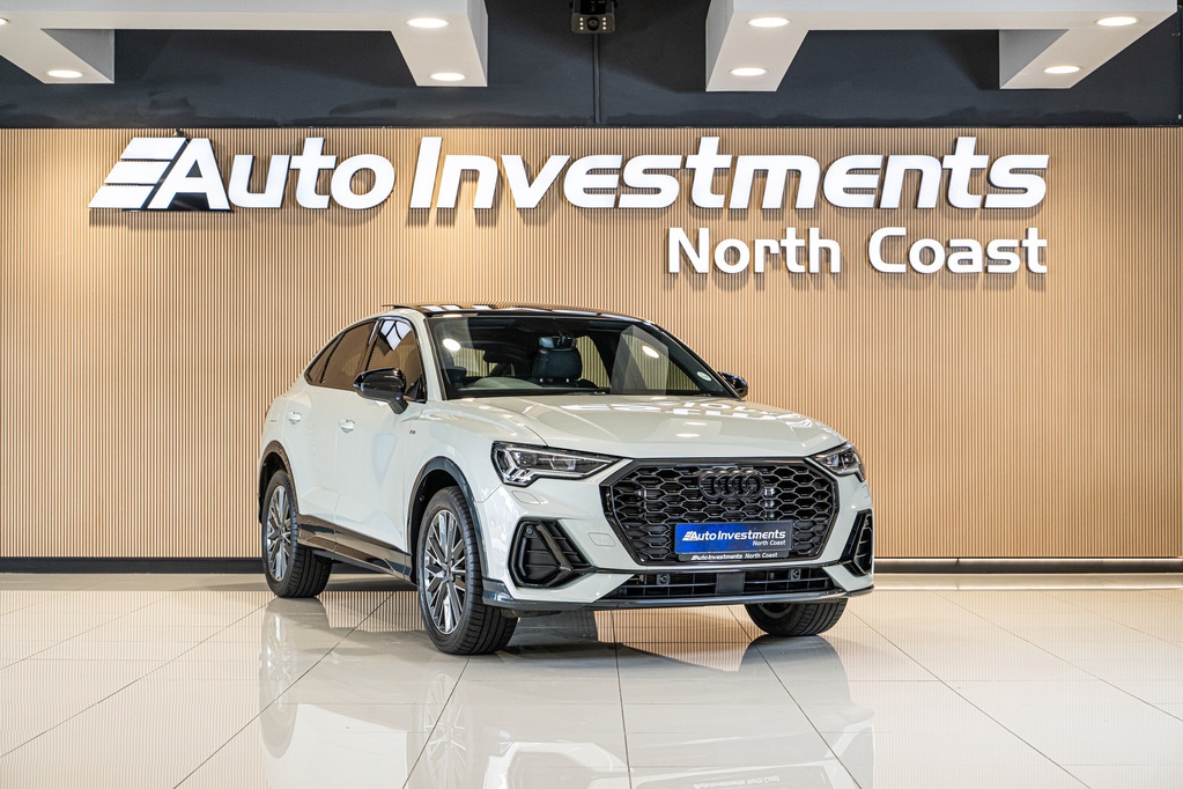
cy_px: 394
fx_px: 1873
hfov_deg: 35.1
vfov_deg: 23.8
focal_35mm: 57
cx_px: 592
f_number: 4
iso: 640
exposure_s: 1/160
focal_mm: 57
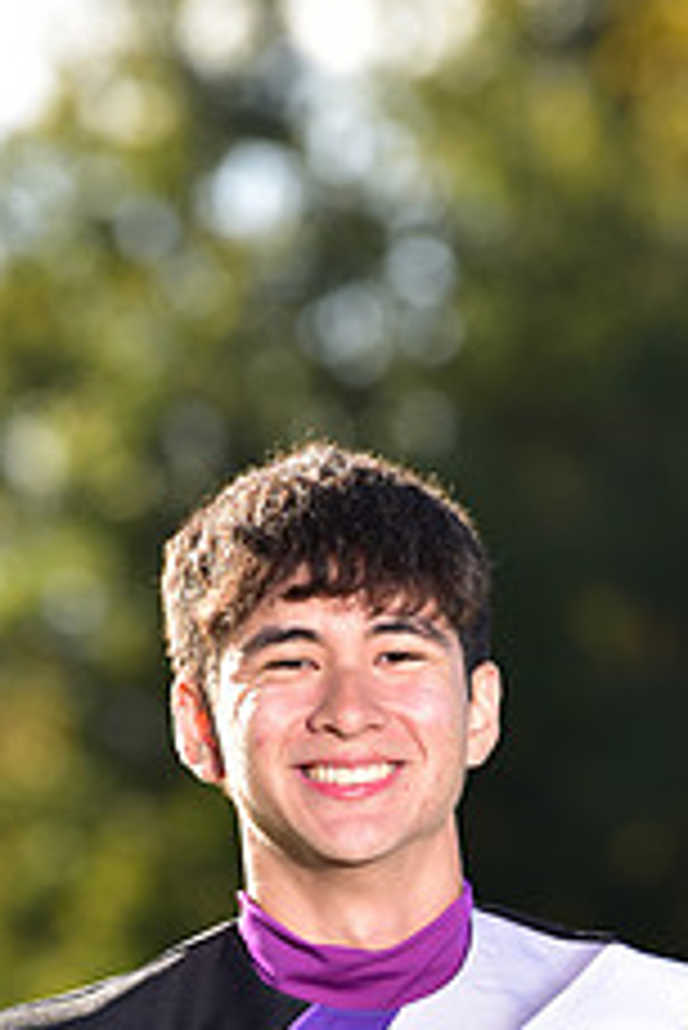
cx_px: 452
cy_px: 1147
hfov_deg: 2.7
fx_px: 14482
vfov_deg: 4.1
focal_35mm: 506
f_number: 5
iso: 80
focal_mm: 200
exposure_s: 1/200
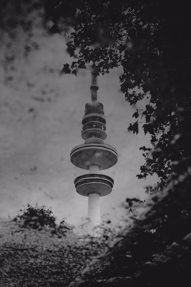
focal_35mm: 50
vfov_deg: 39.6
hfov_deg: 27.0
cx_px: 96
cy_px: 144
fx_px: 398
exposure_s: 1/640
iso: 200
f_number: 4
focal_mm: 50
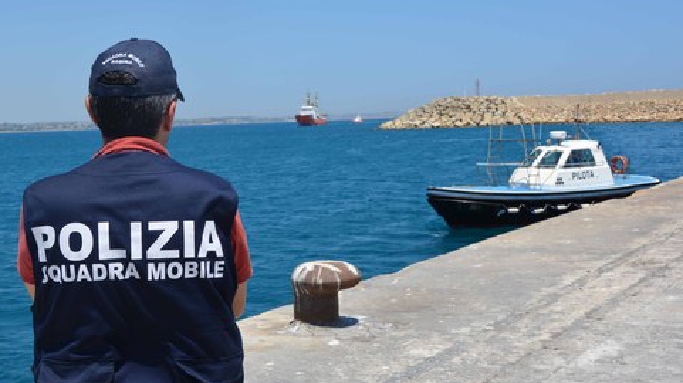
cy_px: 119
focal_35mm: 51
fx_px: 923
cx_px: 280
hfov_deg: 40.5
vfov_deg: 23.3
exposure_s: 1/250
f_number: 8
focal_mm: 26
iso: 100
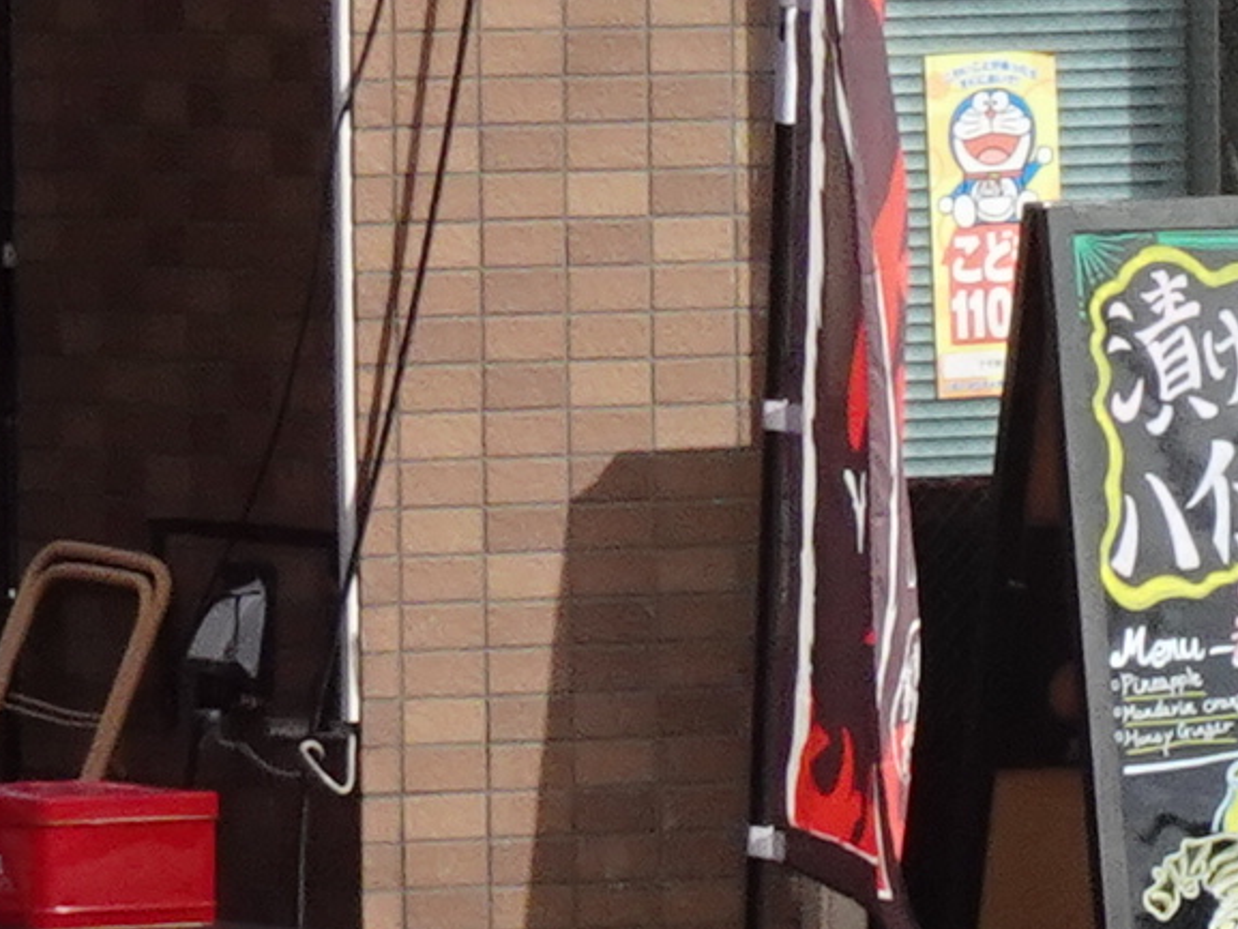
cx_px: 1959
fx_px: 20568
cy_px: -360
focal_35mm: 575
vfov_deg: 2.6
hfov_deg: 3.4
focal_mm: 14.29
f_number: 5
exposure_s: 1/500
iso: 100
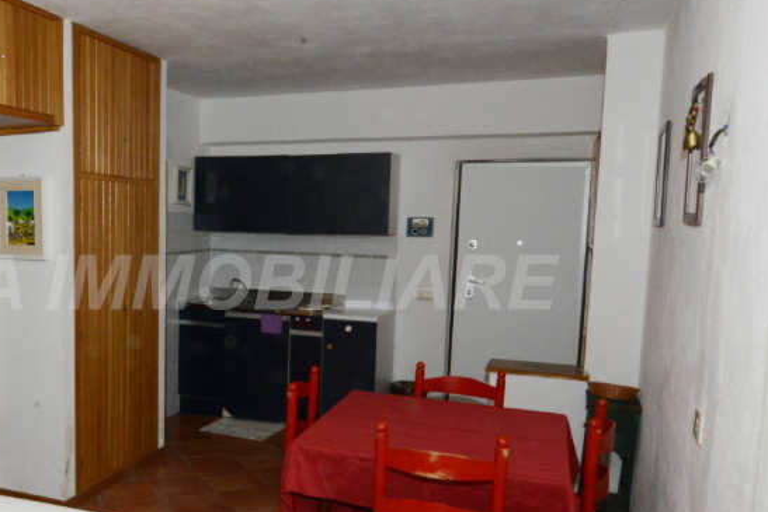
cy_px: 309
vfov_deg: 38.7
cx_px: 214
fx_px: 725
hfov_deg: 53.8
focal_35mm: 34
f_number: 22
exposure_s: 1/60
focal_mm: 14
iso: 2200
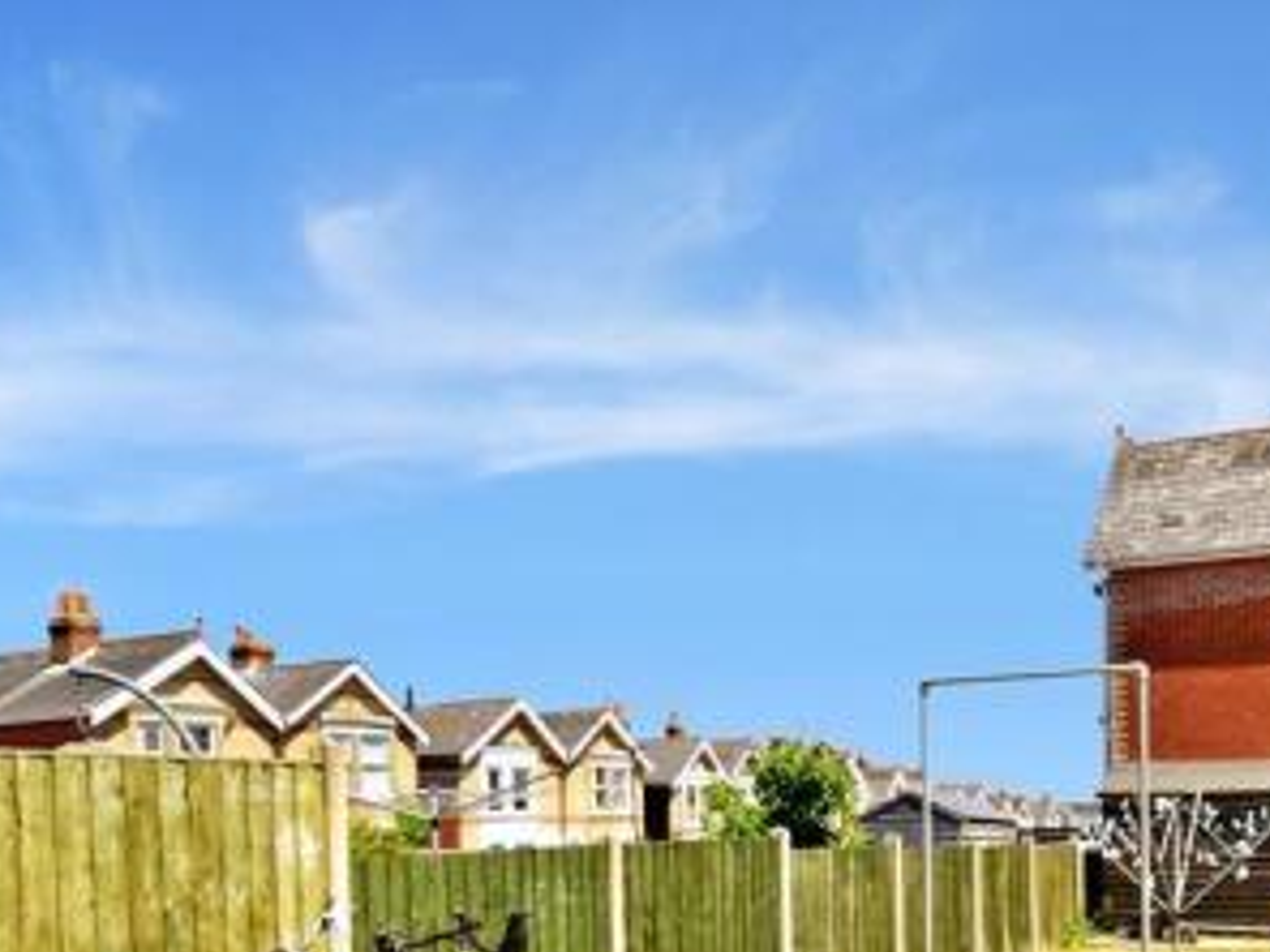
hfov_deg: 55.1
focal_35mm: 32
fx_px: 1174
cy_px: 860
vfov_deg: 40.7
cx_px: 888
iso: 640
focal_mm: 10
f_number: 22
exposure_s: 1/200
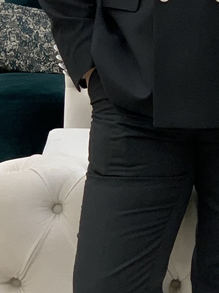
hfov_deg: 8.3
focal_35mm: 177
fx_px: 1494
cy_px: 158
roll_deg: -1.7
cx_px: 237
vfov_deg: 11.2
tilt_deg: -11.6
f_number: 2.4
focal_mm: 6
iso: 125
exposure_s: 1/119
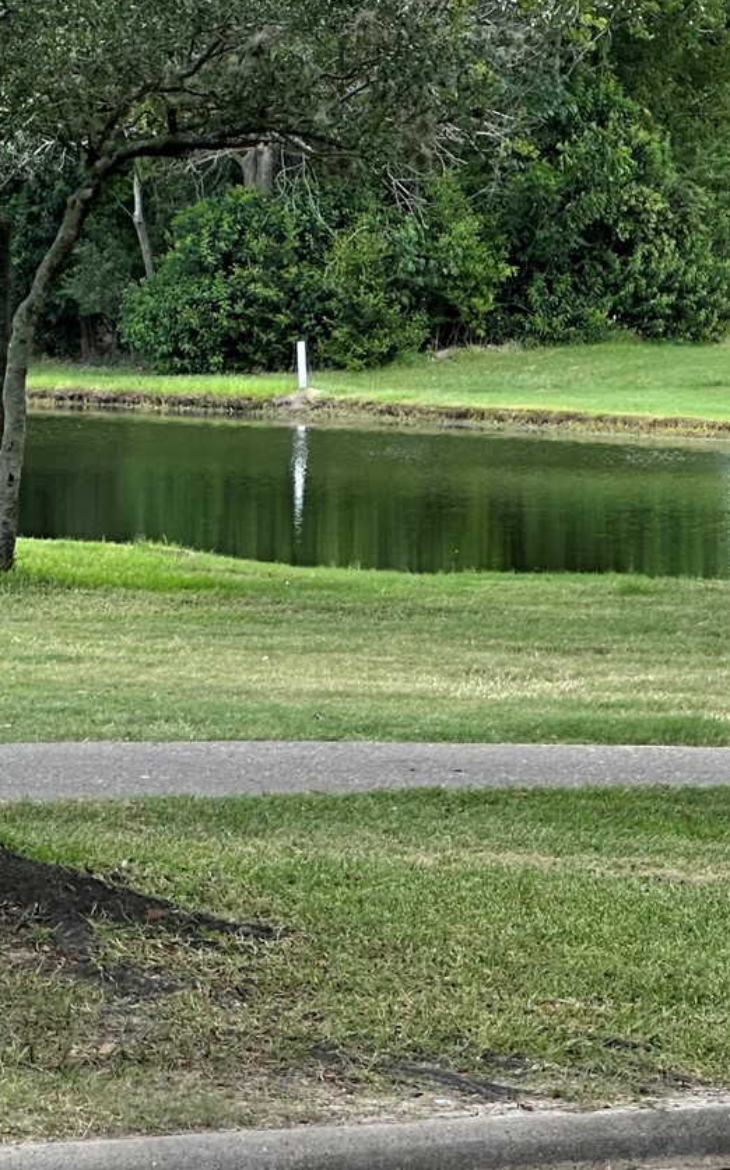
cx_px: 190
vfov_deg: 10.5
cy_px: 543
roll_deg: -2.1
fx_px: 6371
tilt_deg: -2.1
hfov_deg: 6.6
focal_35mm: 200
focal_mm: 9
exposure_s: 1/141
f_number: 2.8
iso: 32
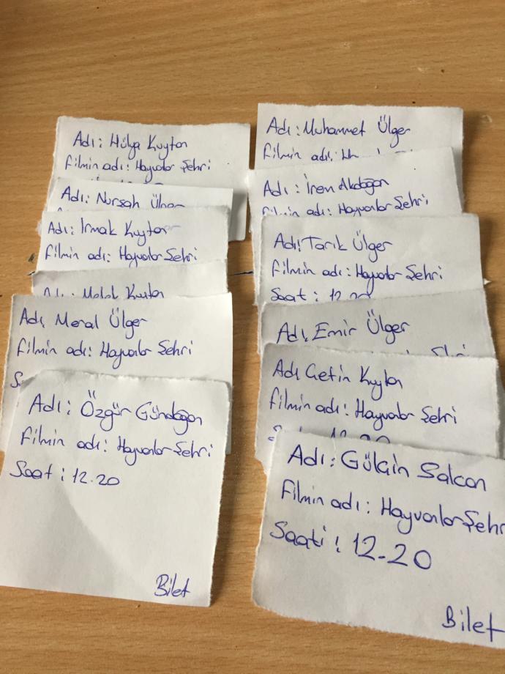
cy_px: 337
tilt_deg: -69.0
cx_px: 252
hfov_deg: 48.2
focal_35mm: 29
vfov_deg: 61.7
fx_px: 564
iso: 80
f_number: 2.2
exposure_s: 1/33
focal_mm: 4.15
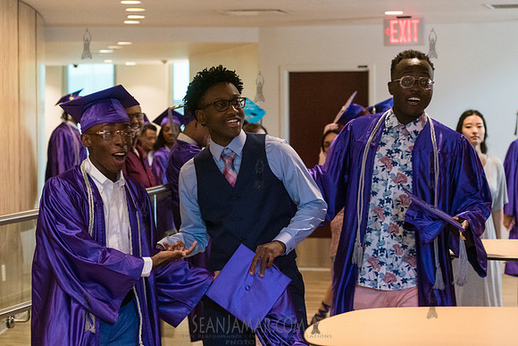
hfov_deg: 20.6
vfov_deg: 13.8
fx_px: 1428
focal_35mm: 99
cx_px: 257
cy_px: 187
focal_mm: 80
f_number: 4
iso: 4000
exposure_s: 1/320
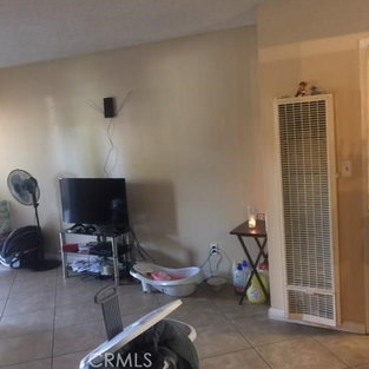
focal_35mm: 35
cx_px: 195
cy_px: 183
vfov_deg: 47.2
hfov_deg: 47.2
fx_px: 422
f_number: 2.2
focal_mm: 4.15
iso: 80
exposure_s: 1/4
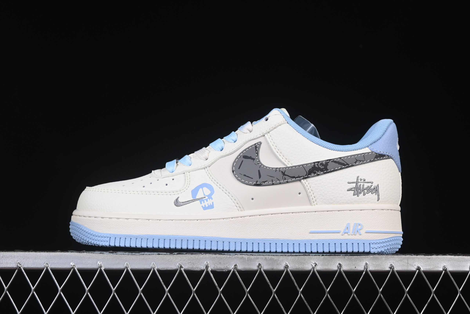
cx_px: 235
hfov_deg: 27.0
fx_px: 979
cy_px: 157
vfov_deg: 18.2
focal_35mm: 75
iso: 160
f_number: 8
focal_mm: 50
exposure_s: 1/100
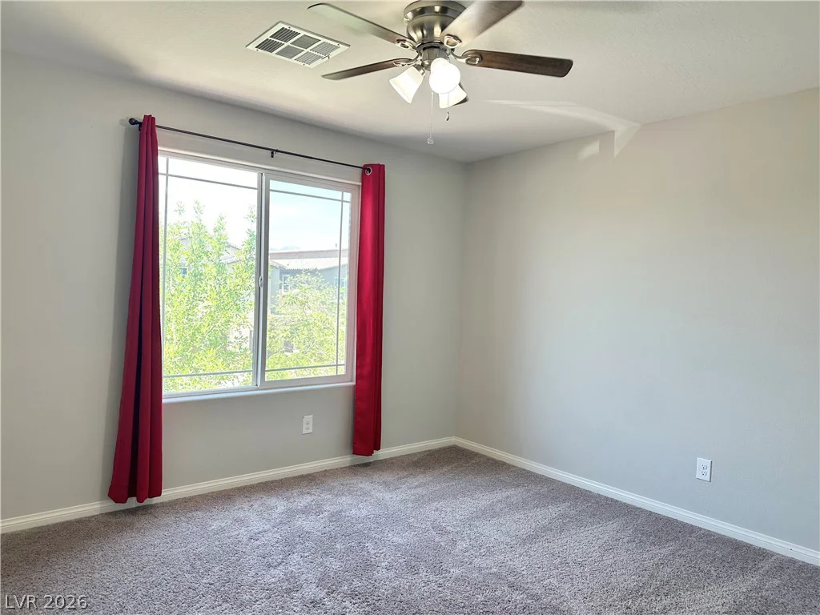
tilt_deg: -2.4
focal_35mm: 24
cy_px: 308
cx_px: 410
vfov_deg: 56.8
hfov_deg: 71.6
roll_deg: -2.2
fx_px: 569
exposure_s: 1/160
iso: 80
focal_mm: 6.86
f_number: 1.78
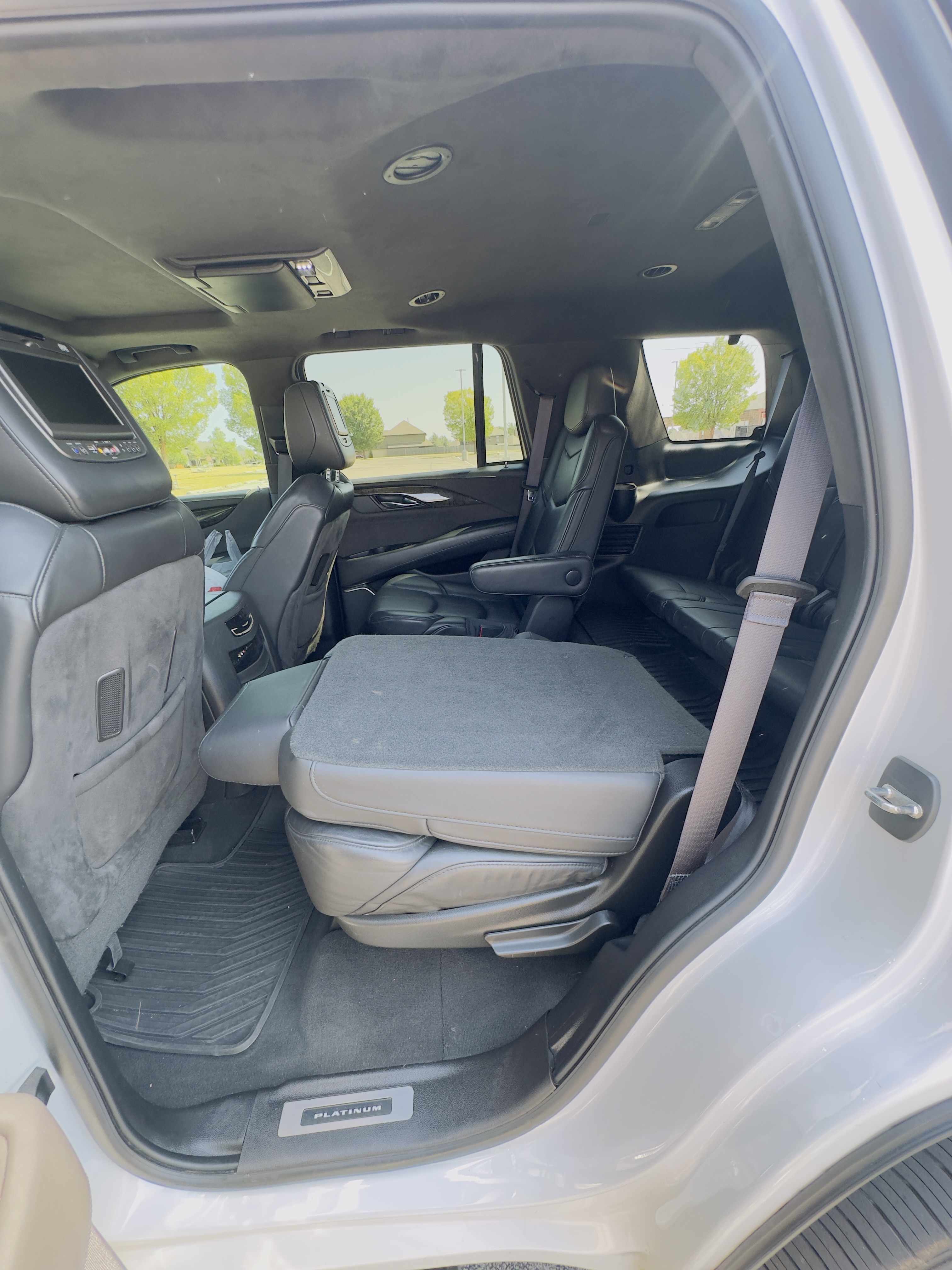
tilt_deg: -19.7
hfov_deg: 85.7
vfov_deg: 102.1
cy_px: 635
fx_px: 513
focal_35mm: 14
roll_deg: +2.7
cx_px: 476
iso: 80
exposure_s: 1/99
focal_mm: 2.22
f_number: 2.2
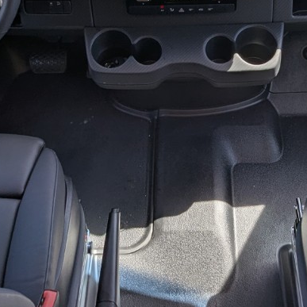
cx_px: 186
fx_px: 512
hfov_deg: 33.3
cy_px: 82
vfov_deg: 32.8
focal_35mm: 51
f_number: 2.2
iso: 41
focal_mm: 2.35
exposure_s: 1/317
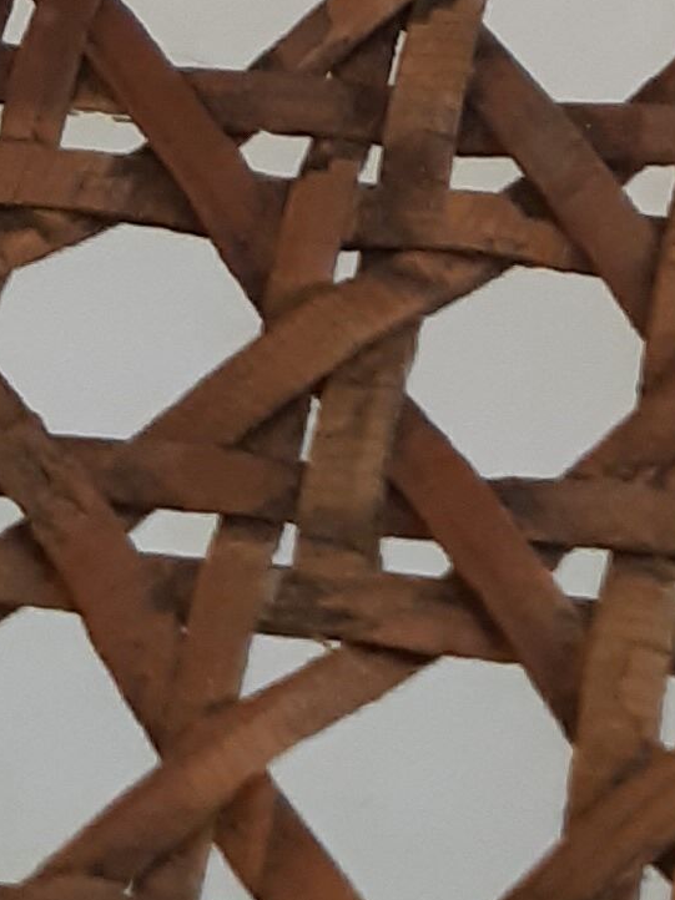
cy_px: -1544
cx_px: 892
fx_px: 4318
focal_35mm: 166
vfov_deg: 9.8
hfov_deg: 8.8
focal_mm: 3.92
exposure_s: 1/60
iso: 125
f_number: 1.7
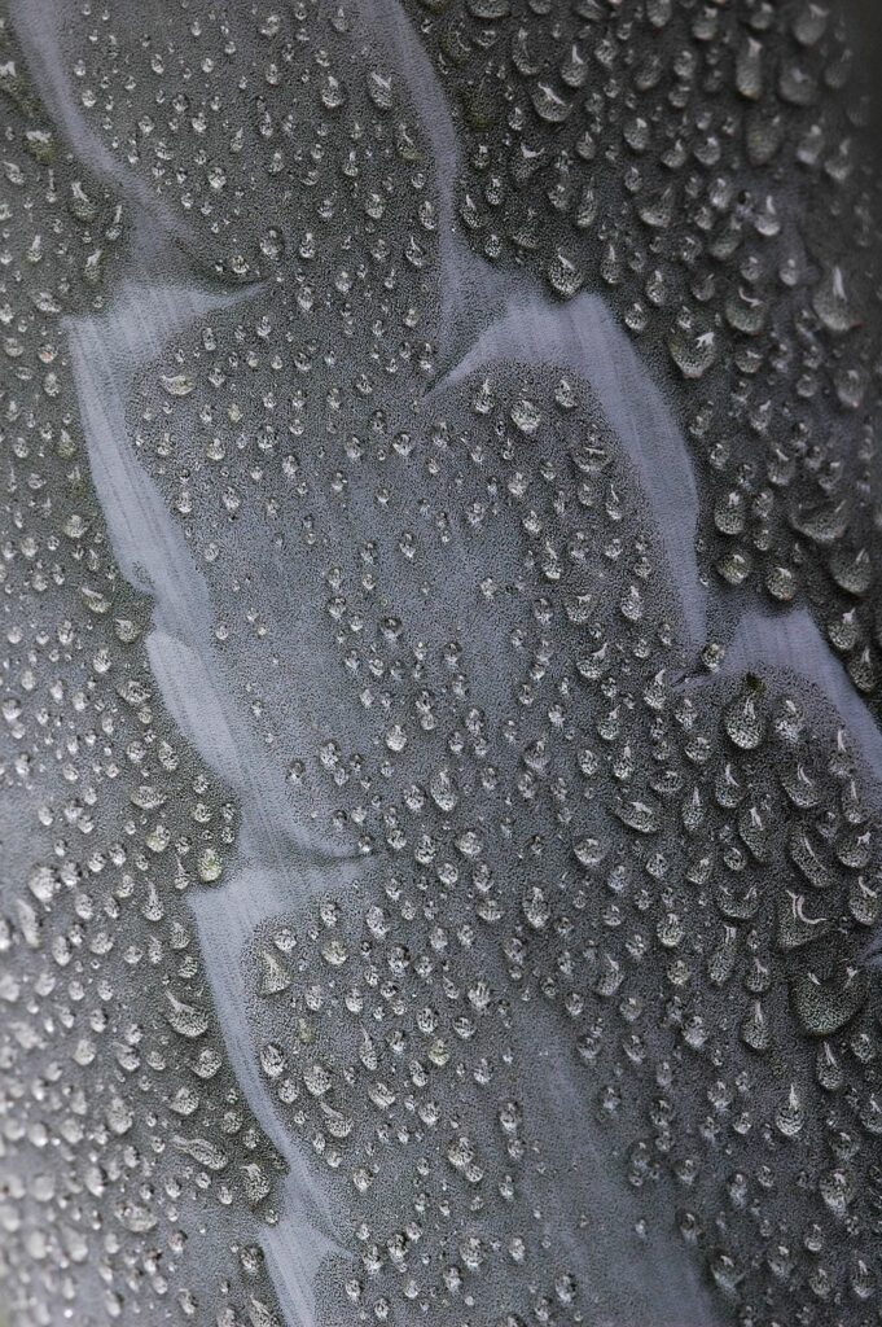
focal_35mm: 158
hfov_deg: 8.7
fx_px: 5797
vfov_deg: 13.1
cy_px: 664
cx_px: 441
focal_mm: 105
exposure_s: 1/80
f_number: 8
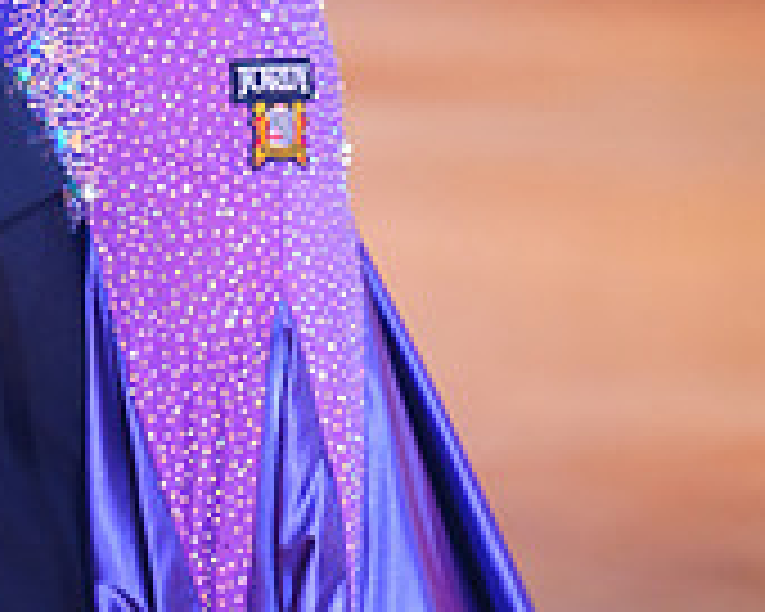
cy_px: -274
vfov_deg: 3.2
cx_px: 47
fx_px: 11071
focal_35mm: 489
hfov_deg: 4.0
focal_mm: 153
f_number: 2.8
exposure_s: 1/400
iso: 5000
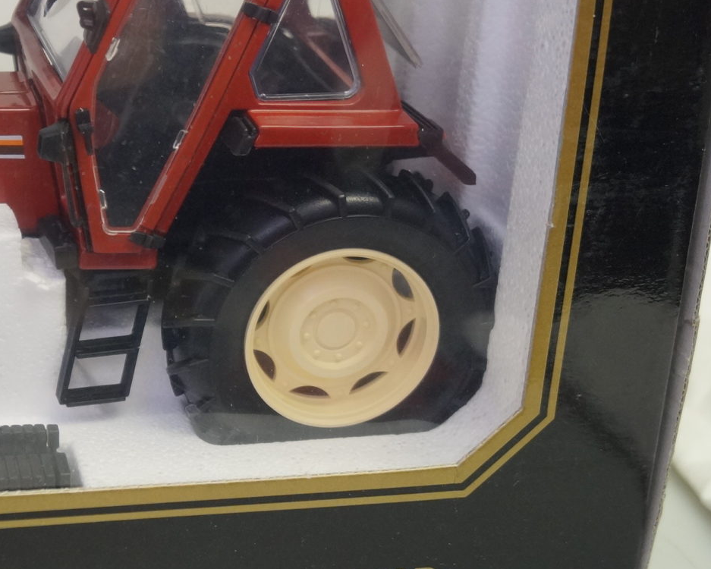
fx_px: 1684
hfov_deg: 23.2
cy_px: 223
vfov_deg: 19.2
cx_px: 58
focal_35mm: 80
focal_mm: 26
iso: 800
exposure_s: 1/160
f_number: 4.5
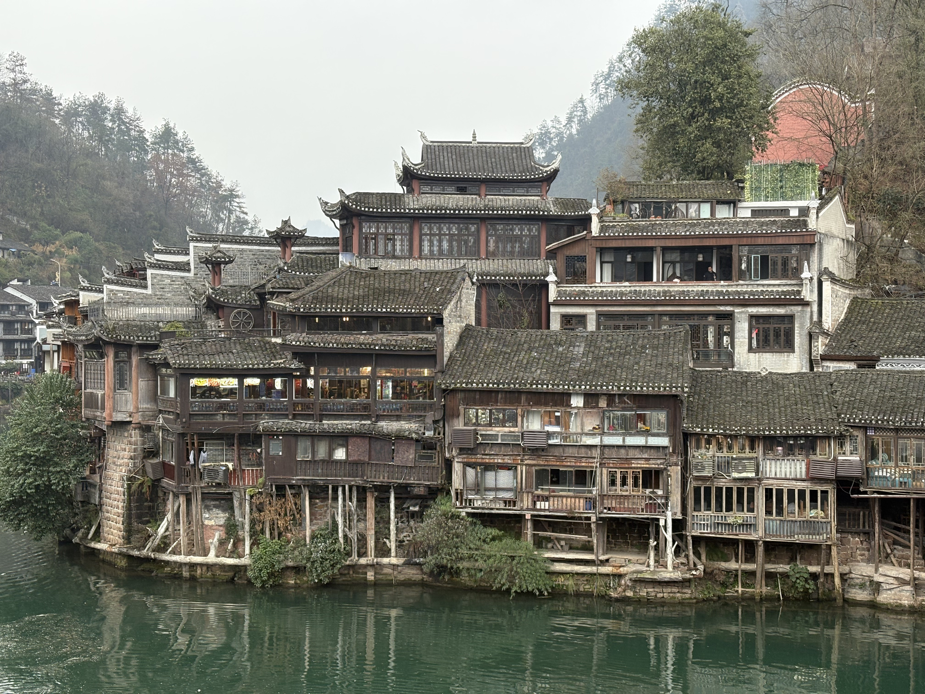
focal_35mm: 52
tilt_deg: -0.5
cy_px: 347
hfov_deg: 36.8
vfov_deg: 28.0
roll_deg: -0.1
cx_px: 462
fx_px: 1390
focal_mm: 5.96
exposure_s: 1/81
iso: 64
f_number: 1.6
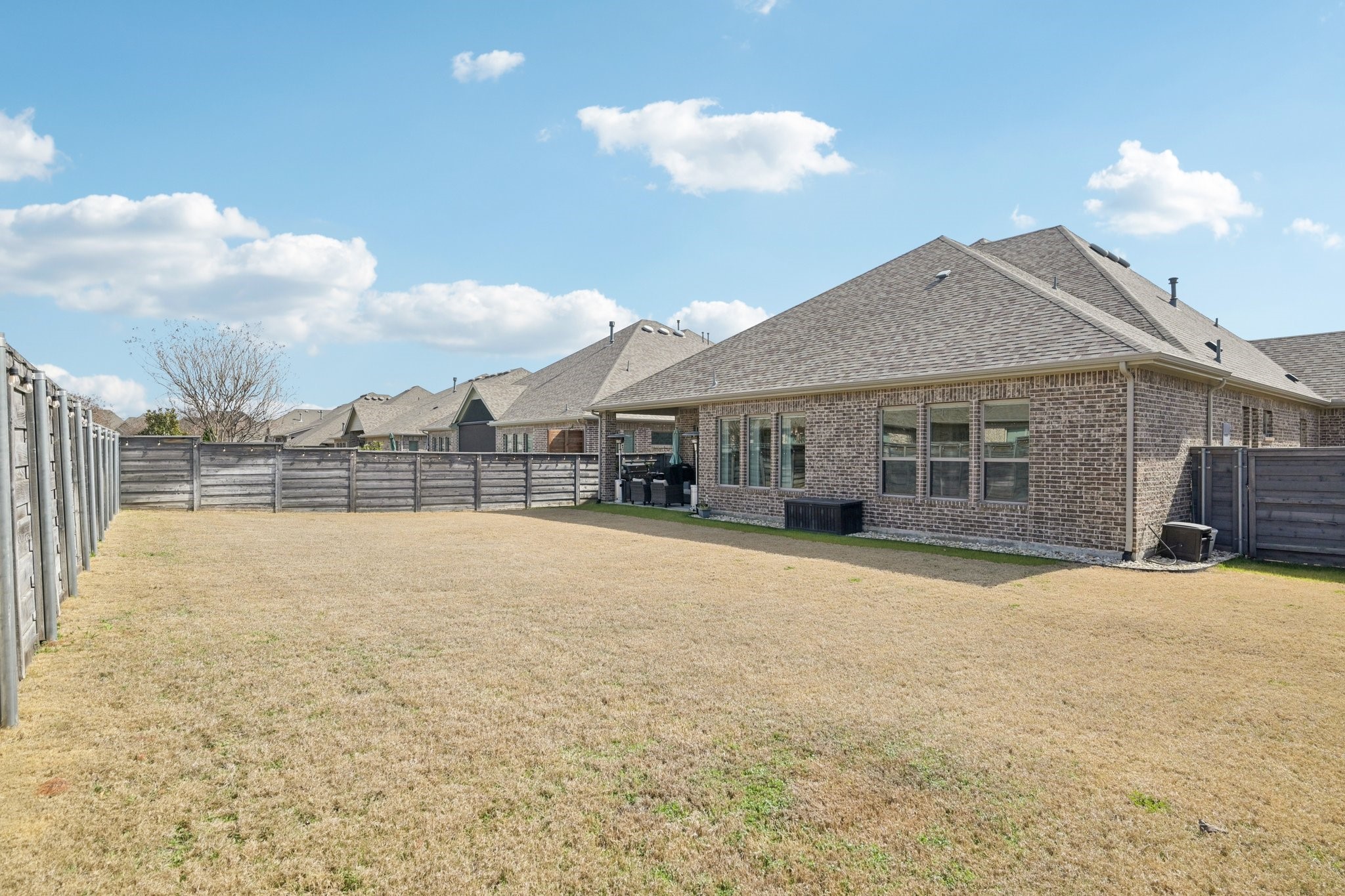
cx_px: 672
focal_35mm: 18
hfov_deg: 90.0
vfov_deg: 67.4
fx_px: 672
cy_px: 448
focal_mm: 18
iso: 400
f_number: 8
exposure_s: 1/1000
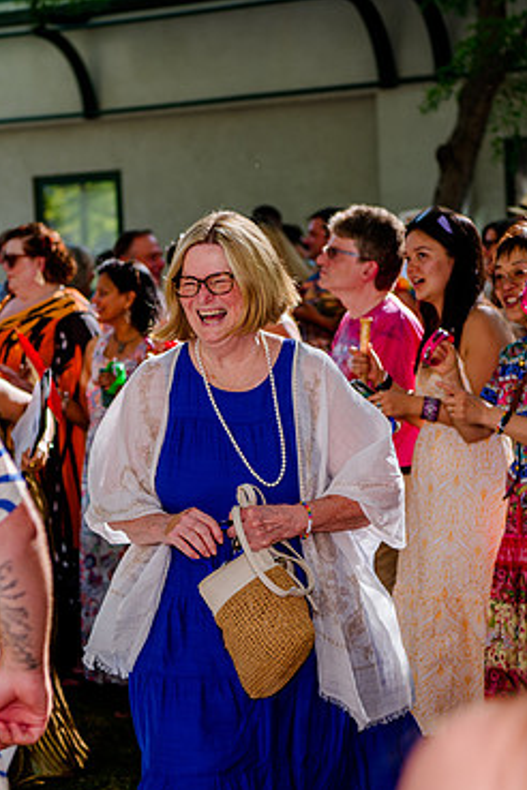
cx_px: 219
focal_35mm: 91
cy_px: 411
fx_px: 1998
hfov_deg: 15.0
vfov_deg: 22.4
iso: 200
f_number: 3.5
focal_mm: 58
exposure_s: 1/640
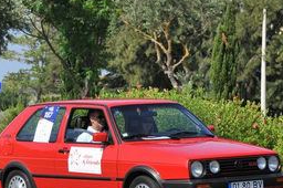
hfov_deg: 8.2
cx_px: 144
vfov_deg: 5.5
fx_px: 1970
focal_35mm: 251
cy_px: 139
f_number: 10
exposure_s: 1/800
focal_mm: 95
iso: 400
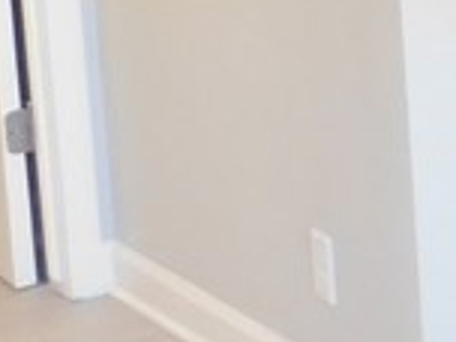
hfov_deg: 9.2
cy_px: -132
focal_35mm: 155
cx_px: 1515
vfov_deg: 9.4
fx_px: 2042
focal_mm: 4
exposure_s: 1/30
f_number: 3
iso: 400
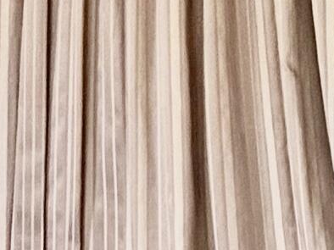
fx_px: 1909
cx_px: -275
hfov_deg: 9.5
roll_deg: -1.2
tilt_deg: -5.3
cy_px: 11
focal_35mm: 198
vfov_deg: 7.5
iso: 250
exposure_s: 1/60
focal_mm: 4.25
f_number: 1.8
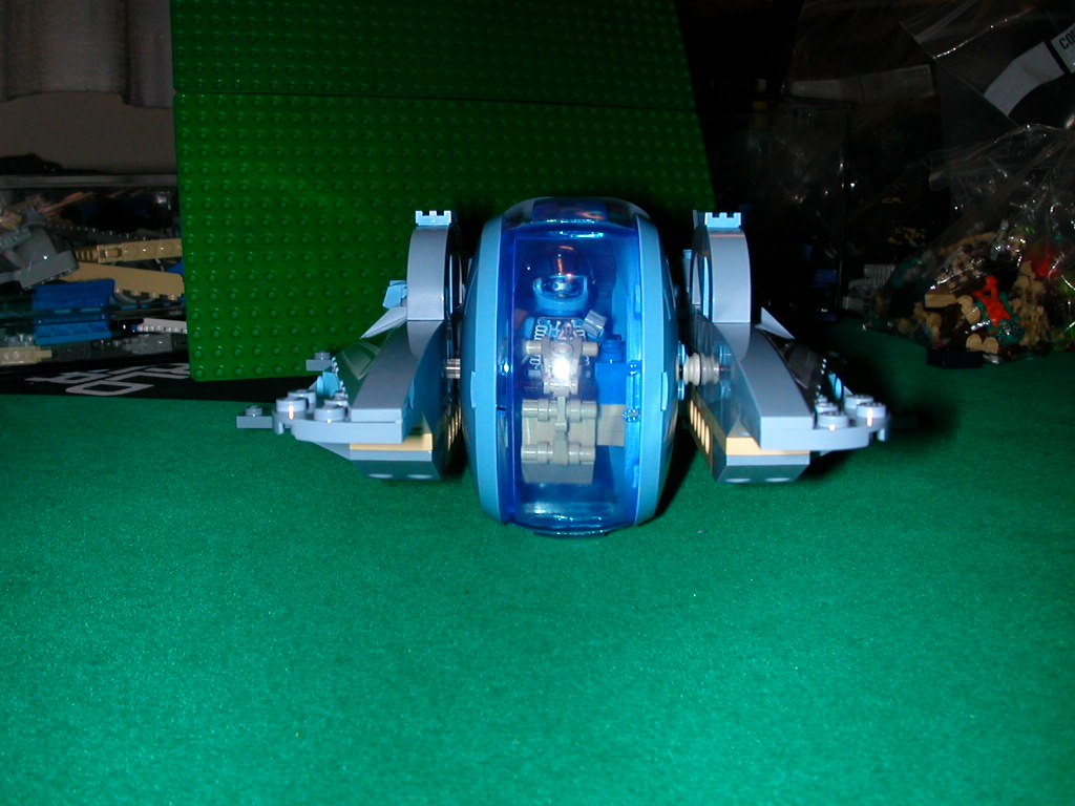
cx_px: 538
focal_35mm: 37
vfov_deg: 38.7
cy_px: 403
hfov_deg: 50.1
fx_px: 1149
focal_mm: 5.6
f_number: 4.5
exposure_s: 1/59.9
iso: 100
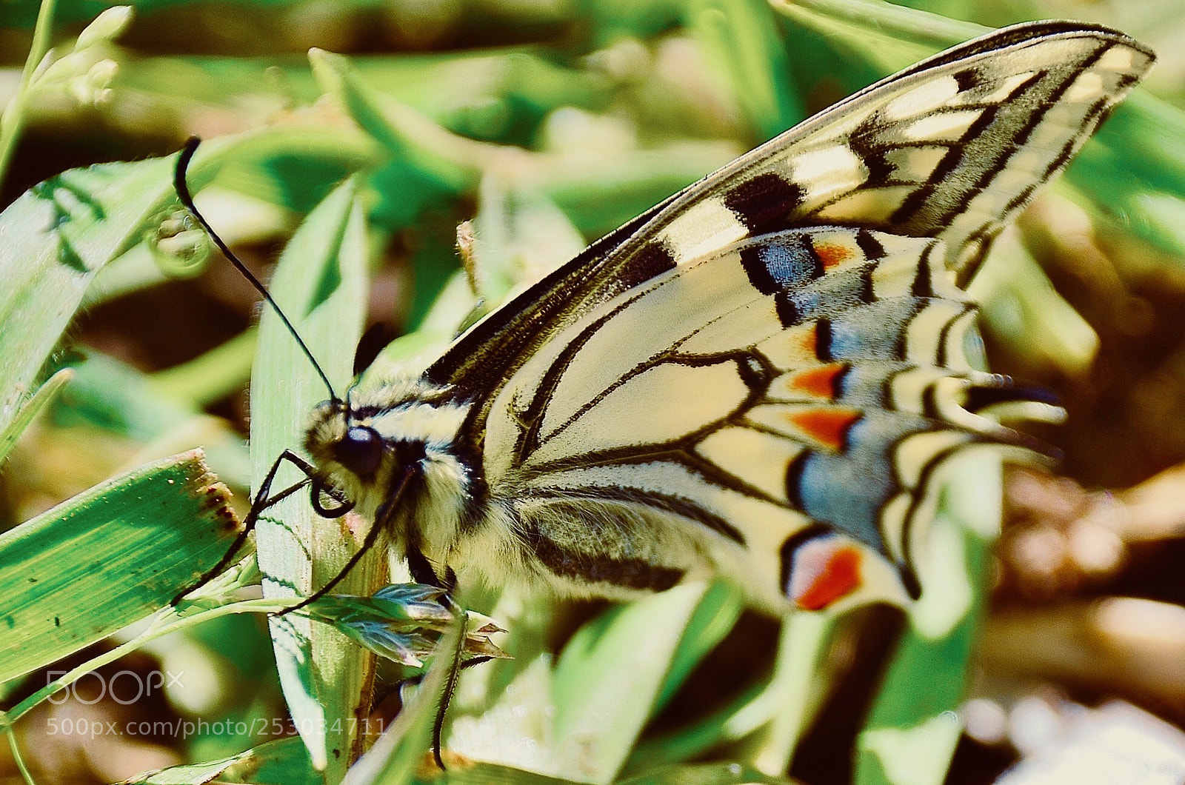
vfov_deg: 3.7
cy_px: 392
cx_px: 592
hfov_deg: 5.5
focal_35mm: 375
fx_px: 12319
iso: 100
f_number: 6.3
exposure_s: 1/200
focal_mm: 250
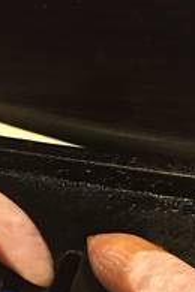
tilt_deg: -47.1
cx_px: -62
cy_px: 274
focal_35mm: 99
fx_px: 804
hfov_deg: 13.3
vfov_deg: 20.1
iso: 80
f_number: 2.2
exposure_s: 1/4
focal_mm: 4.15
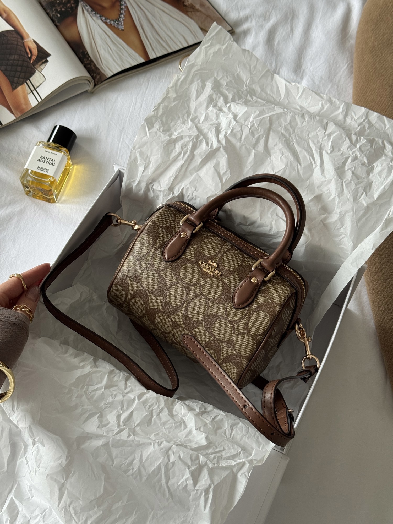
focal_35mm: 48
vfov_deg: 39.7
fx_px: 727
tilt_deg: -59.6
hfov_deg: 30.3
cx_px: 196
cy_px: 262
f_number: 1.78
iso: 80
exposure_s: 1/121
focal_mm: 6.76
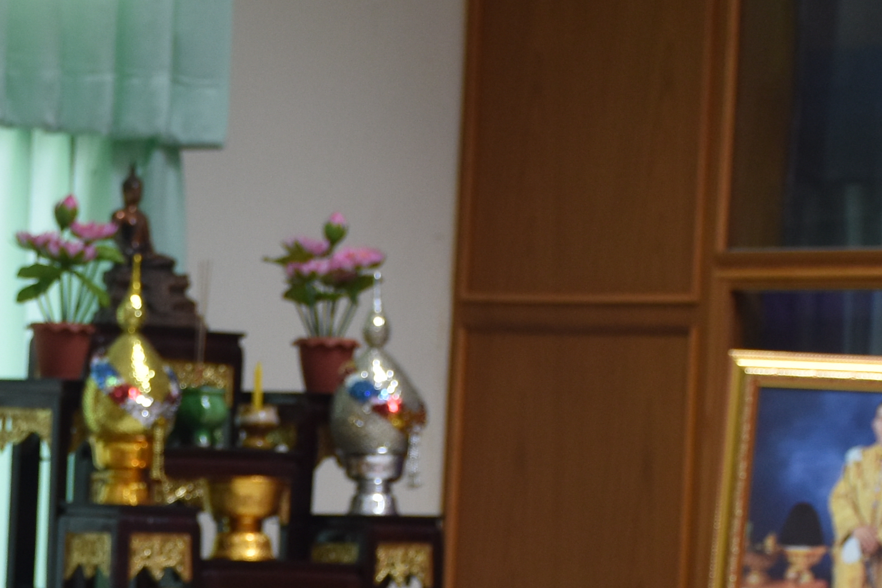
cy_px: 861
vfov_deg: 6.7
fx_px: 4922
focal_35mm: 201
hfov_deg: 10.1
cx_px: -44
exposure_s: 1/60
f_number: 4.2
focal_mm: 35
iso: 450
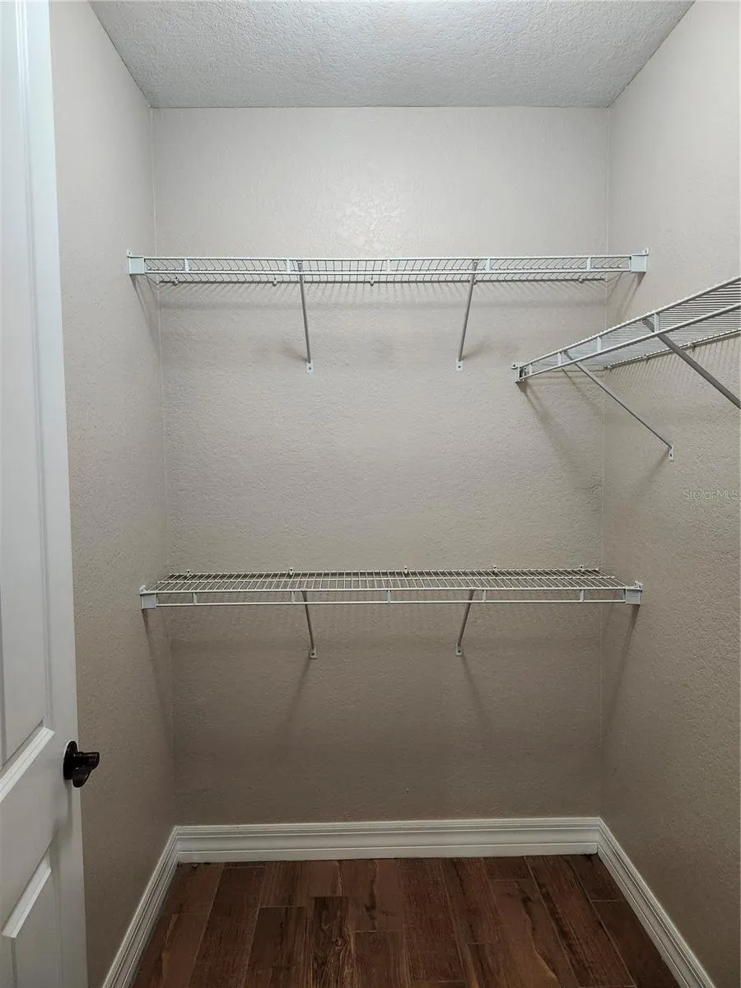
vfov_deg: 73.9
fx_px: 656
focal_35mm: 23
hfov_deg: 58.9
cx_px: 370
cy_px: 494
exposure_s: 1/120
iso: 500
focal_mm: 5.54
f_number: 1.8
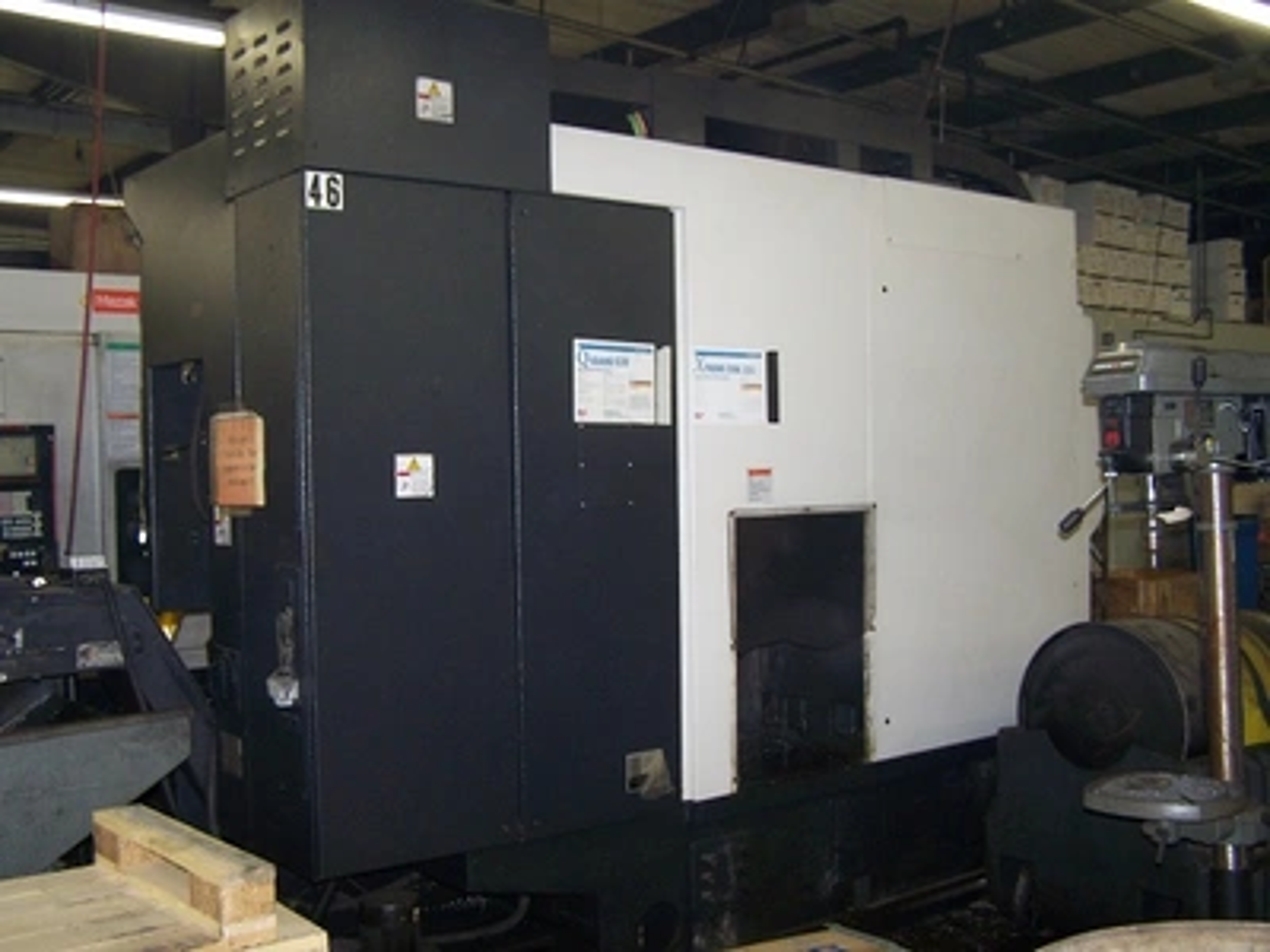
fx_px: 1394
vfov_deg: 37.7
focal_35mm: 38
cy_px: 476
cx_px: 635
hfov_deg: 49.0
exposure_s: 1/60
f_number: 2.8
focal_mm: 6.3
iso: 140
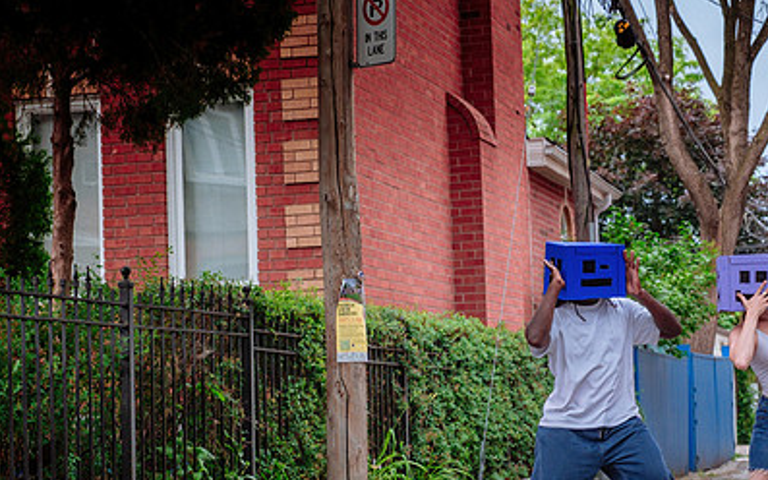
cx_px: 468
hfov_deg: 22.1
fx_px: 1967
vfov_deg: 13.9
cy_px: 343
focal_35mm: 94
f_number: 2.8
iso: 500
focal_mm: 41.4
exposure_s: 1/200
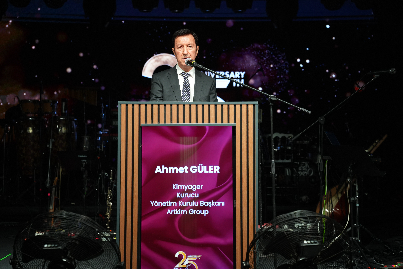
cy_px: 134
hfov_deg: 33.2
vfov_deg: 22.5
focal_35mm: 60
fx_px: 675
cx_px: 202
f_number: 2.8
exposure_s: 1/200
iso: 1250
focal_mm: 60.3
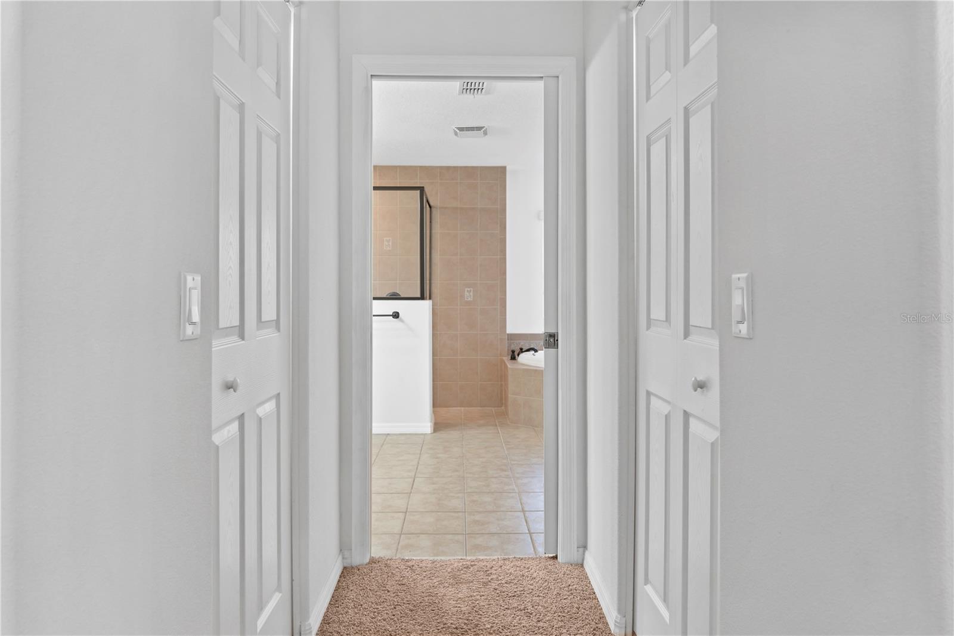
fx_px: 656
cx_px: 477
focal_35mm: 25
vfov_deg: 51.7
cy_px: 318
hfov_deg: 72.1
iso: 160
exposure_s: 1/2
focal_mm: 16.5
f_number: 4
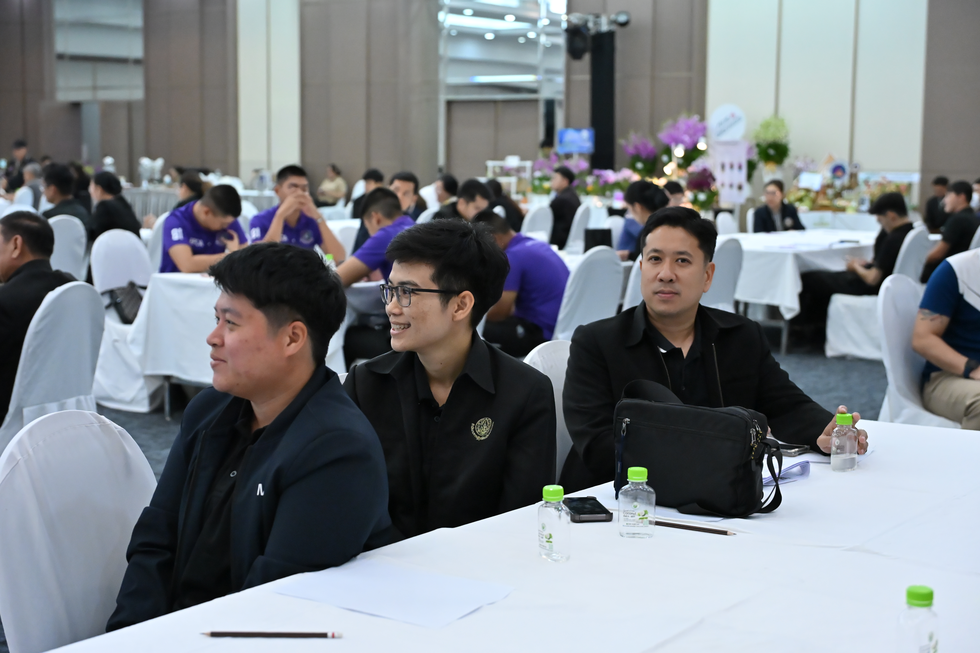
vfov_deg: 25.1
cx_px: 490
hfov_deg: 36.9
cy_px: 326
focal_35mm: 54
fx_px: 1470
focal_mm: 54
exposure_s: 1/320
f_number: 4
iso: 6400
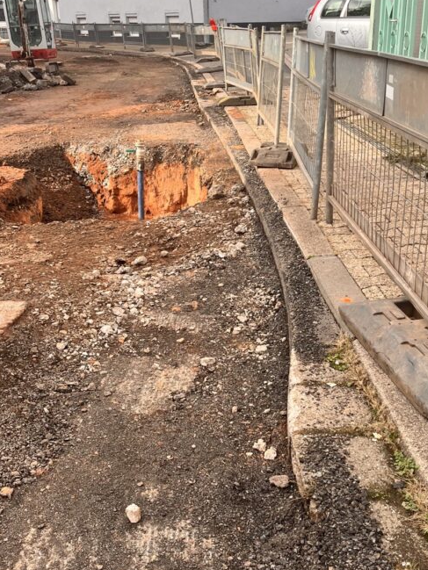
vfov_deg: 45.6
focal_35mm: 41
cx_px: 236
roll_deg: +2.2
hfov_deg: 35.1
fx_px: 676
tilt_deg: -23.3
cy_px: 325
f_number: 1.6
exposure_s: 1/845
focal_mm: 5.1
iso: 50
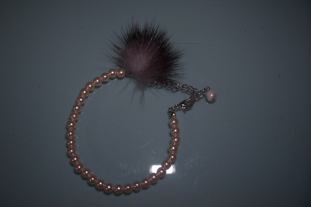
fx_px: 311
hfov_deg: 53.1
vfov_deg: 36.9
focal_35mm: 36
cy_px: 102
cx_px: 154
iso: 80
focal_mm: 5.6
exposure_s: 1/64
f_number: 2.7
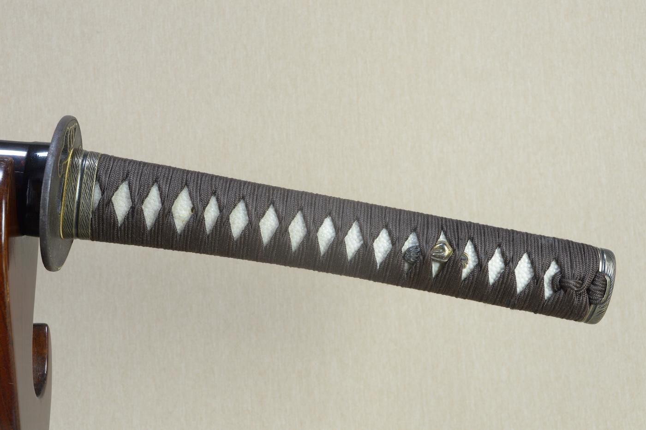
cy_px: 215
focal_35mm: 52
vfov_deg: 25.7
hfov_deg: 37.9
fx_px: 941
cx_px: 323
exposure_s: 1/1.6
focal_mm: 35
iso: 400
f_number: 11
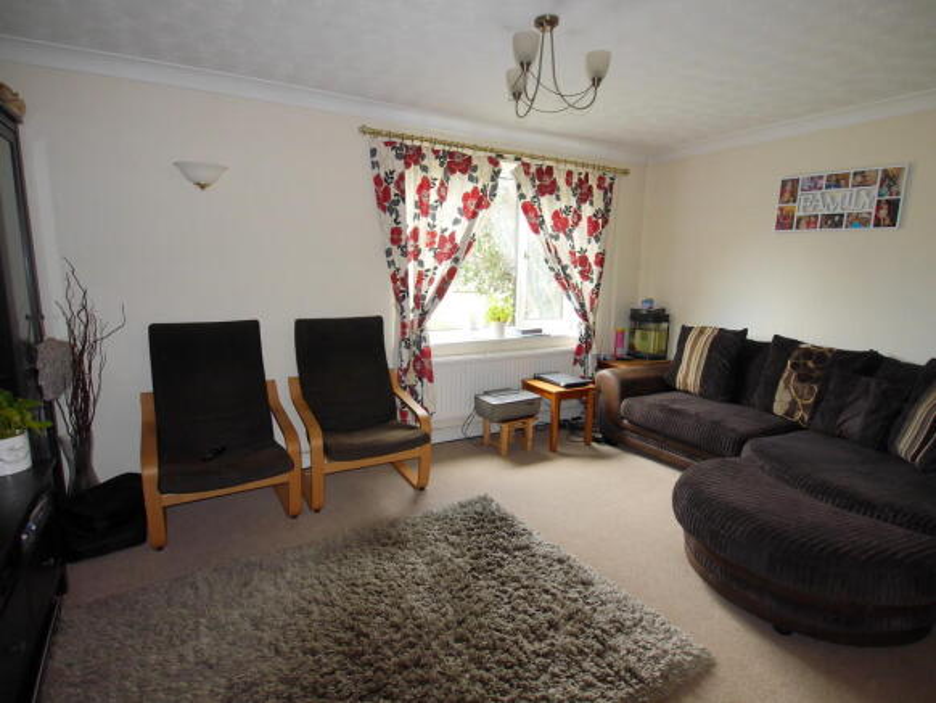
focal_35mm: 18
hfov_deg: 87.7
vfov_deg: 71.6
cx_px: 468
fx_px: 487
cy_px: 352
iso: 400
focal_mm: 9
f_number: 4
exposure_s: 1/60
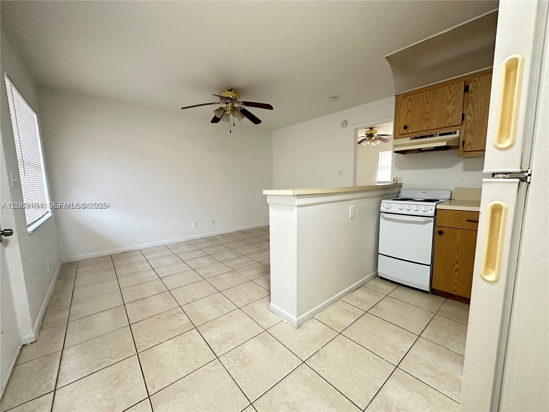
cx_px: 274
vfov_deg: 85.7
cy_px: 206
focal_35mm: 14
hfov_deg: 102.1
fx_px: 222
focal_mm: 2.22
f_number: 2.2
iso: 320
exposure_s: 1/60
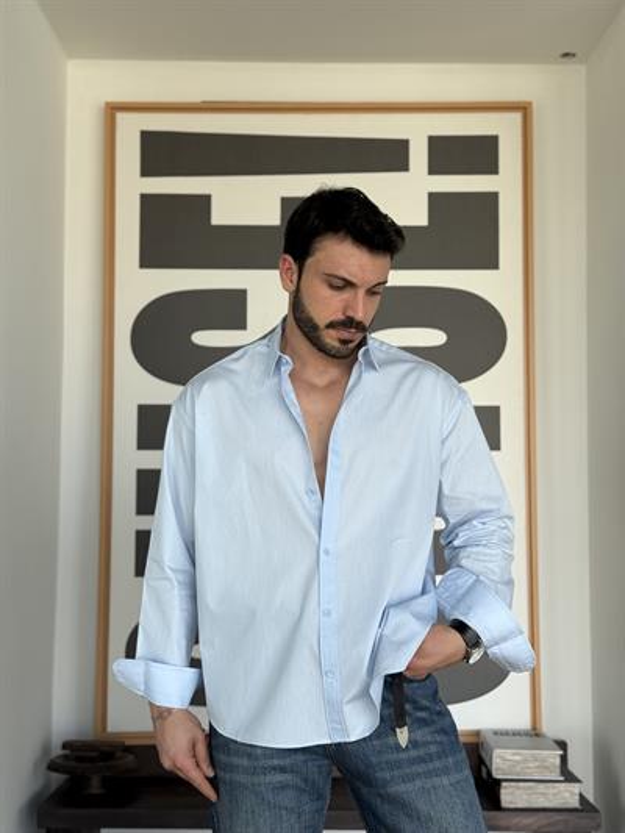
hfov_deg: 30.3
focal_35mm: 48
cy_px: 416
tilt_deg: +4.2
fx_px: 1155
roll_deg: -0.5
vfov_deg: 39.6
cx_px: 312
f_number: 1.78
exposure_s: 1/247
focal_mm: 6.76
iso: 64
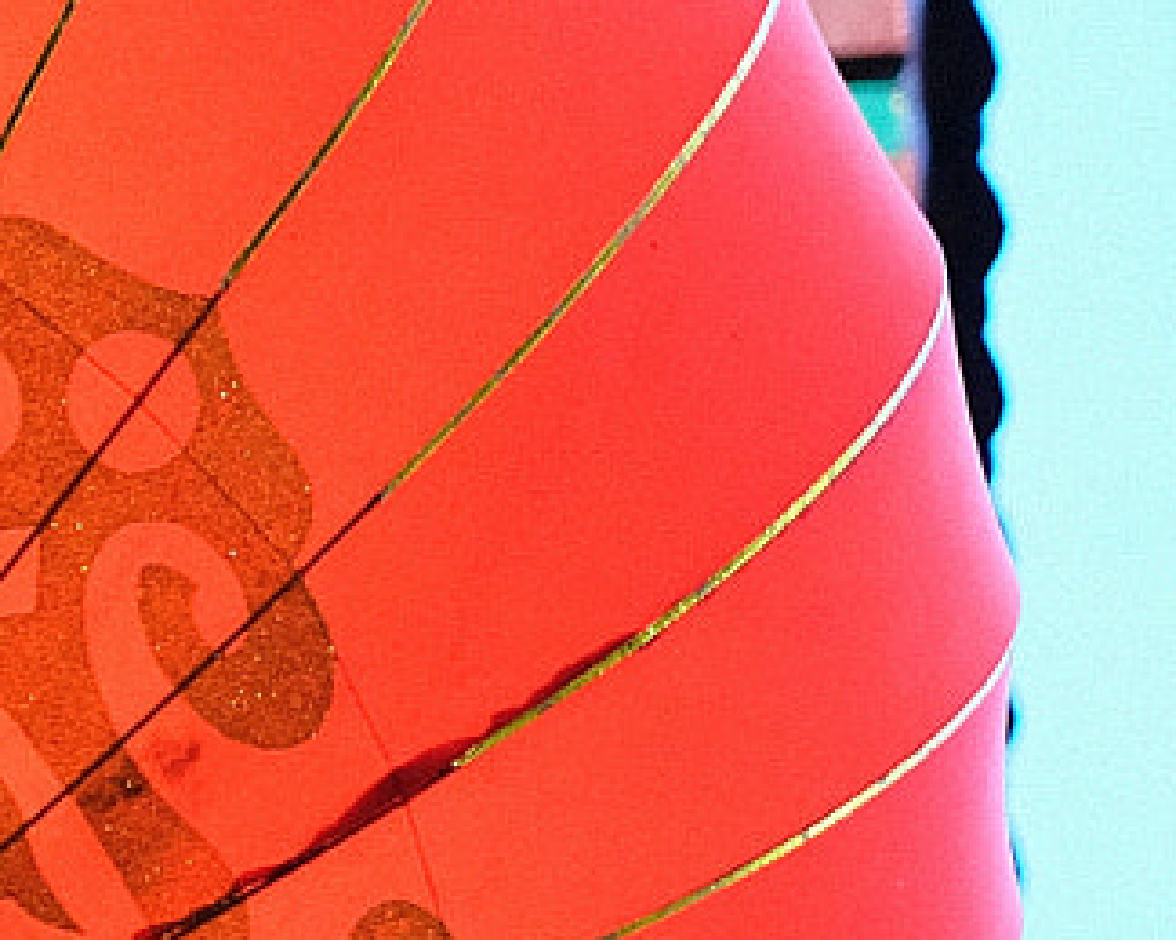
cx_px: -1699
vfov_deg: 9.4
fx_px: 5637
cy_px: 1023
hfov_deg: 10.3
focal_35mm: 162
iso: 400
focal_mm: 23
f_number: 1.4
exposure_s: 1/60
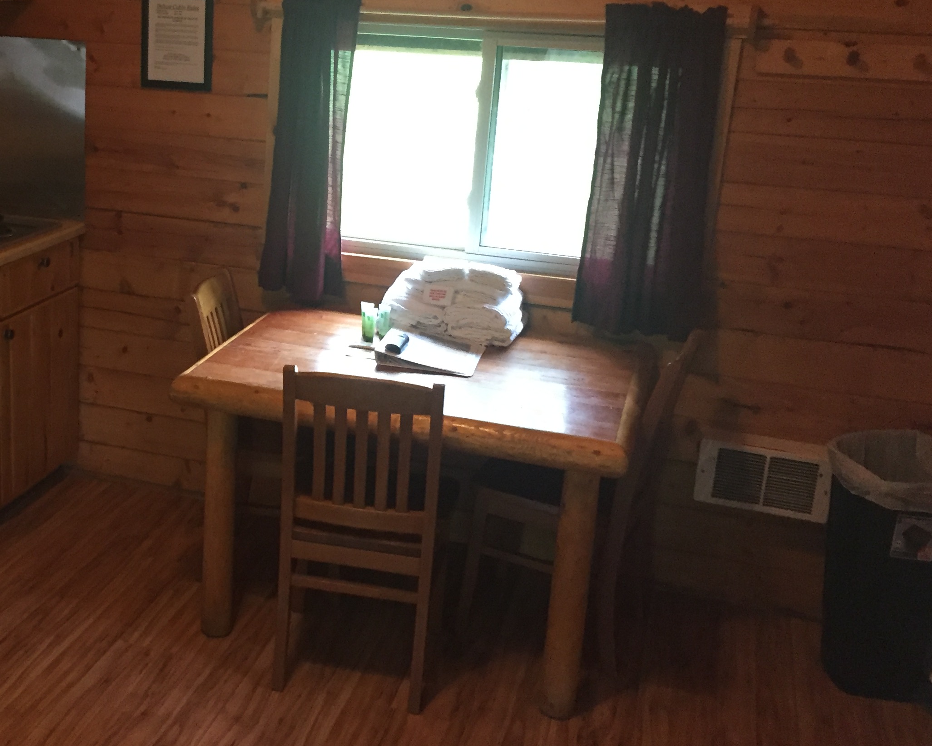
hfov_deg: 40.0
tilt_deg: -15.5
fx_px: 1241
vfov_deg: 33.4
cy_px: 307
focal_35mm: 45
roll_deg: -1.8
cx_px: 232
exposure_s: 1/30
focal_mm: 4.15
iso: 250
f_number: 2.2
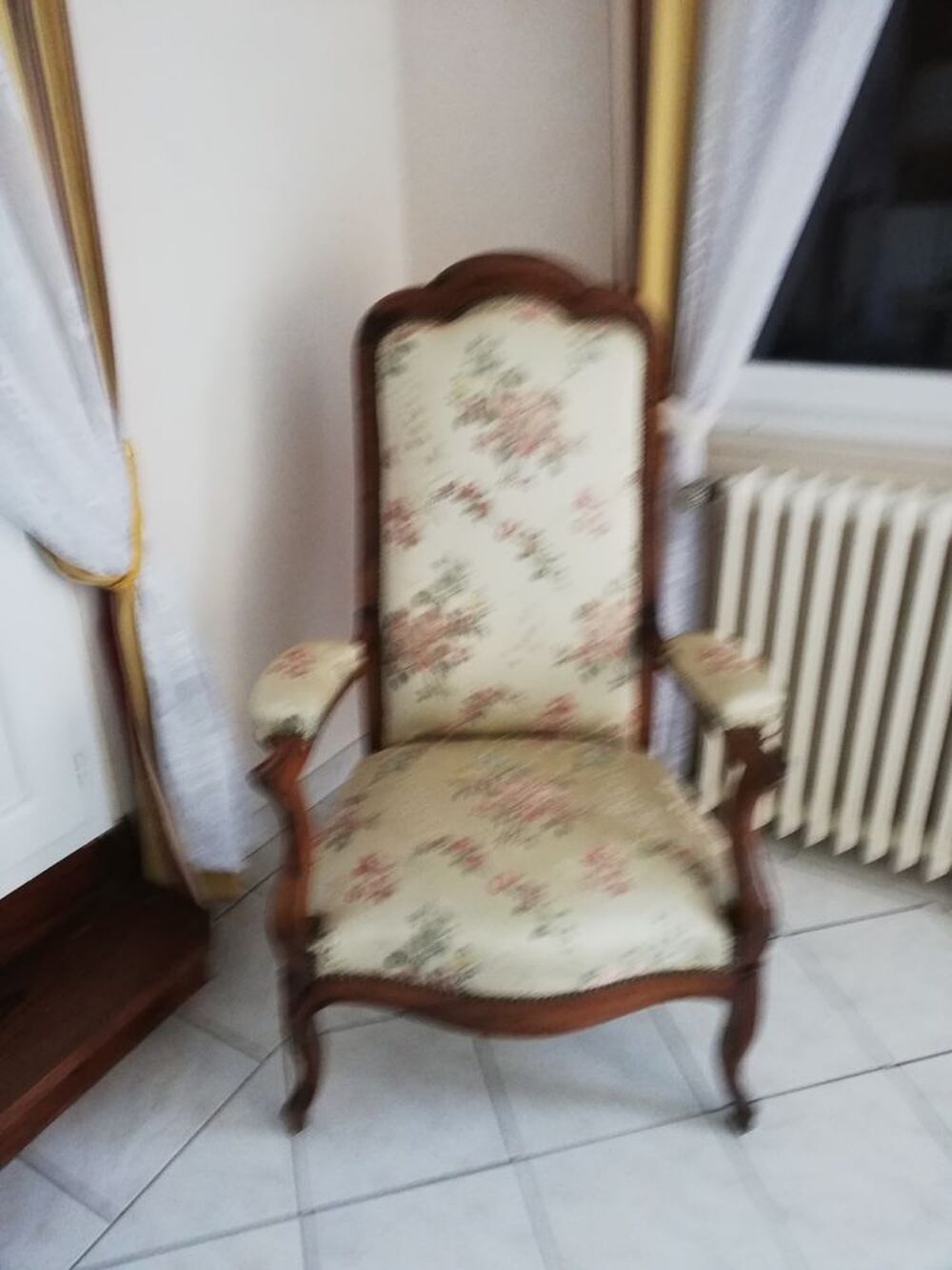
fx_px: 953
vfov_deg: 67.3
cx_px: 476
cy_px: 635
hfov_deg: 53.1
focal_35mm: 26
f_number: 2.2
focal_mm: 3.81
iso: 500
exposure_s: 1/20
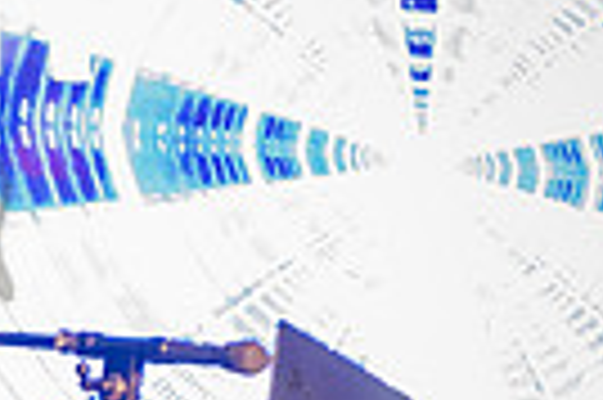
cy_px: 501
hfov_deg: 5.7
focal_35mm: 354
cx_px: -629
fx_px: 5922
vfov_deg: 3.9
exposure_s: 1/160
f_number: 3.2
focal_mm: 56
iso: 4000
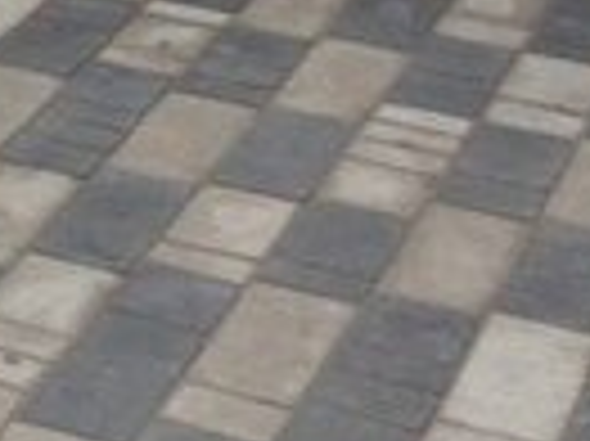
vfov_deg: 8.4
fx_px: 2827
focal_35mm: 166
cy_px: -475
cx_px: -239
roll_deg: -0.2
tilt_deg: -12.4
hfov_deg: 11.5
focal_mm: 4.12
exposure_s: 1/120
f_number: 2.4
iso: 80
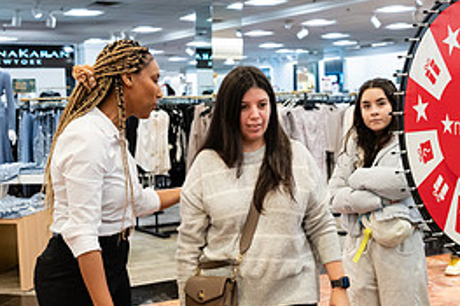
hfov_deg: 33.4
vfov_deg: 22.6
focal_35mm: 60
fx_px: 766
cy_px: 181
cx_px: 245
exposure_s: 1/125
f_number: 3.2
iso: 1000
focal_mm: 26
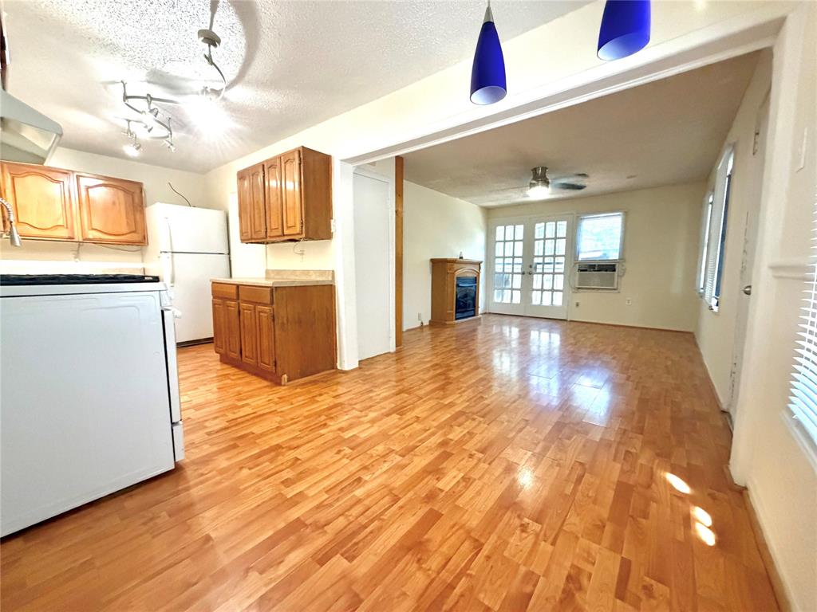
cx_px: 408
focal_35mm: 14
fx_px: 330
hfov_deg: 102.1
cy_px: 306
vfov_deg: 85.7
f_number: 2.2
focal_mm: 2.22
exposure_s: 1/60
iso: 1000
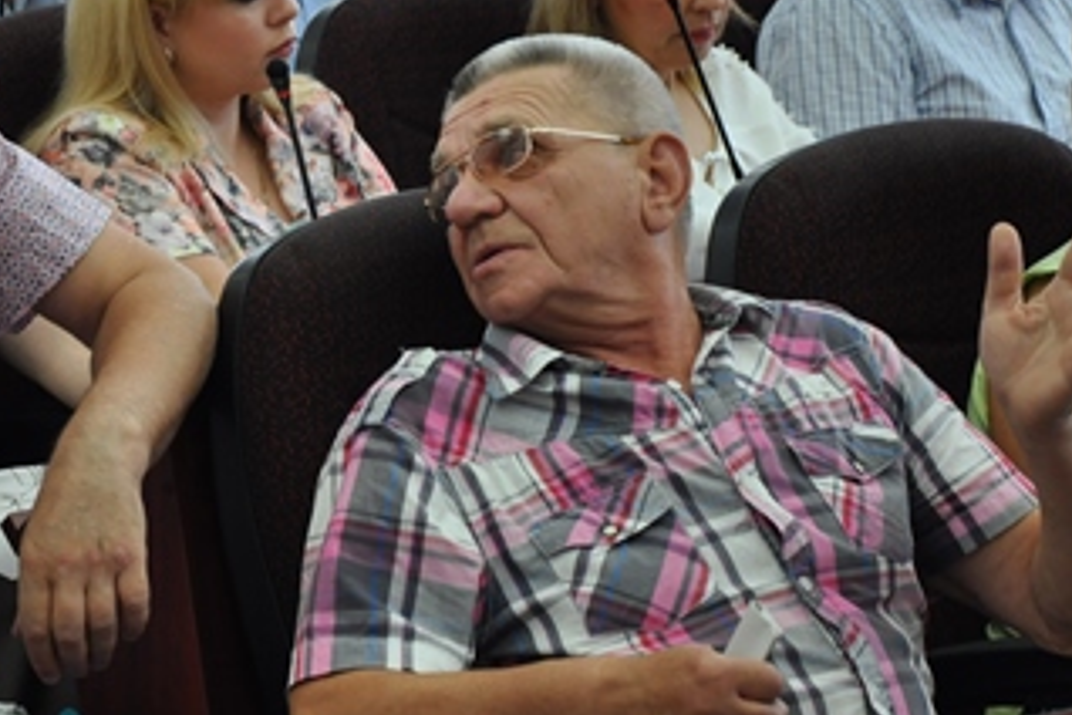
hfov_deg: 12.5
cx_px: 209
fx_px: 4883
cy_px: 258
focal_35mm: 164
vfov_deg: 8.4
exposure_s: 1/30
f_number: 5
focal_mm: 58
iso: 800
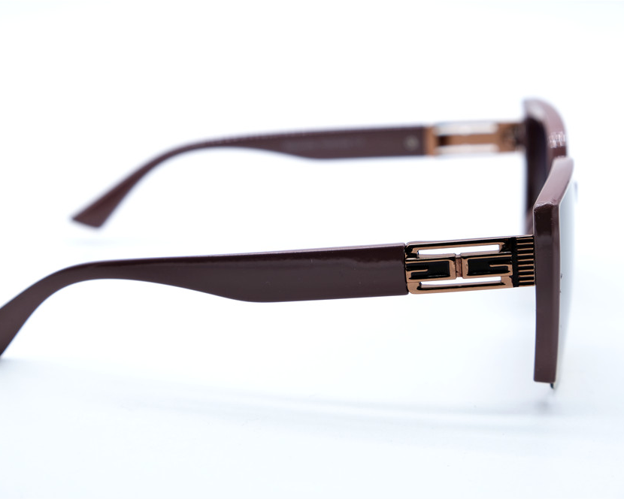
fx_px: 1441
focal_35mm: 78
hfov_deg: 24.4
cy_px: 250
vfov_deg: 19.7
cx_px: 276
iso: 160
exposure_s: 1/170
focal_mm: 46.3
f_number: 5.6
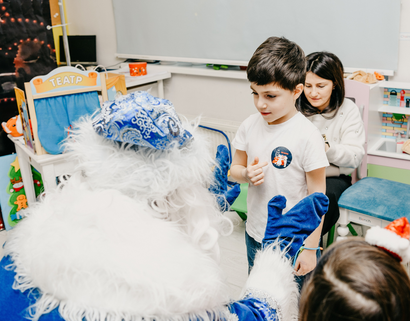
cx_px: 250
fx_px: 501
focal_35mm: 42
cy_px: 142
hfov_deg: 44.2
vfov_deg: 35.5
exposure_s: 1/160
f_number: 4
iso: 250
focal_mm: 31
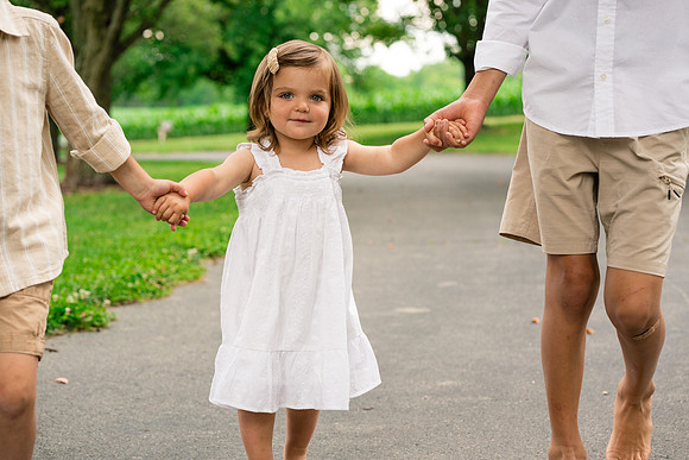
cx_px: 344
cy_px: 230
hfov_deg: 23.9
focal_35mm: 85
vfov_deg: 16.1
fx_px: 1627
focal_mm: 85
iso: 500
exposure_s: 1/320
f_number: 5
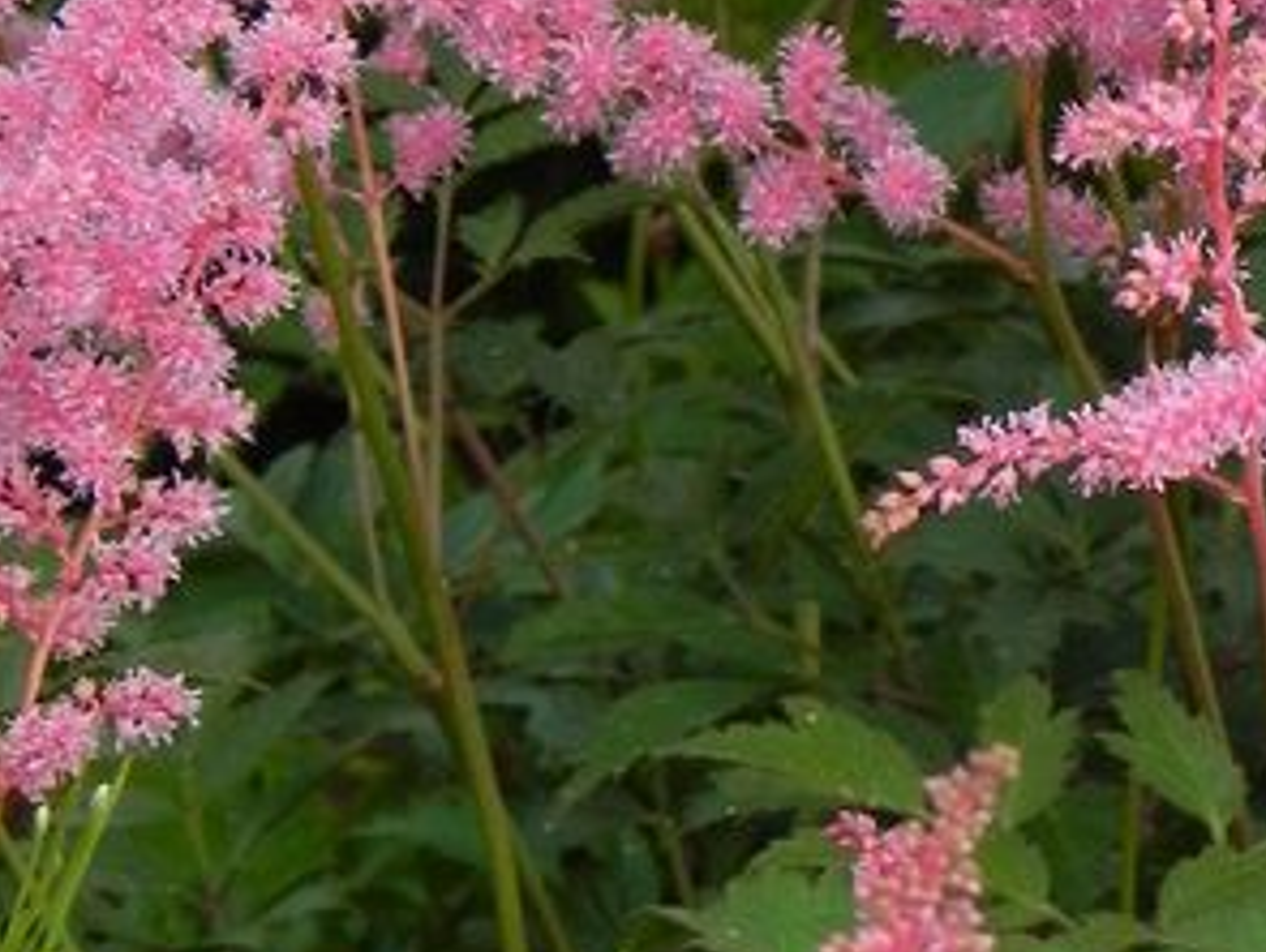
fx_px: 14281
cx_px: 1146
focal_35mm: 390
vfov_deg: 3.8
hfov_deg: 5.1
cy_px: -360
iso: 160
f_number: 5
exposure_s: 1/125
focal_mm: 25.7
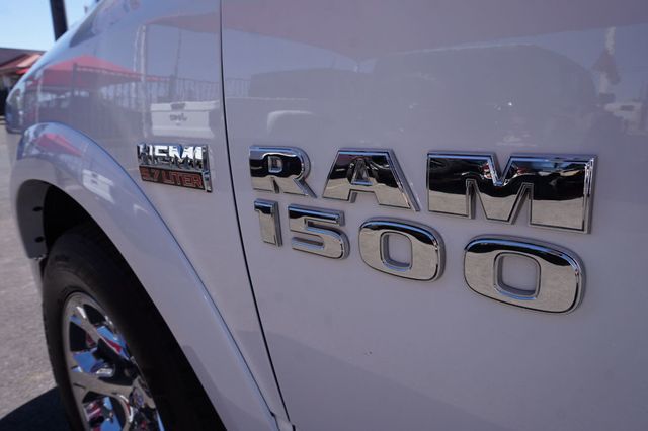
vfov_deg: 53.1
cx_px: 324
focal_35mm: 24
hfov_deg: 73.8
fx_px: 432
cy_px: 216
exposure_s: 1/100
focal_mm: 16
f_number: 10
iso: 100
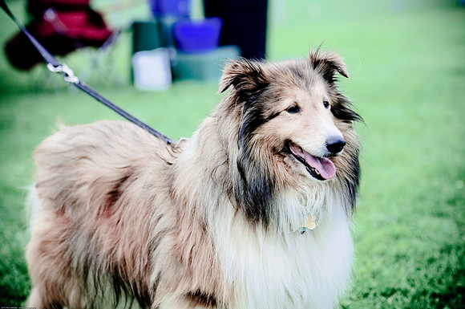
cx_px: 232
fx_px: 1354
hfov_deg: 19.5
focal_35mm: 105
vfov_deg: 13.0
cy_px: 154
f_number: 2.8
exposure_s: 1/1250
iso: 200
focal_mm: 70
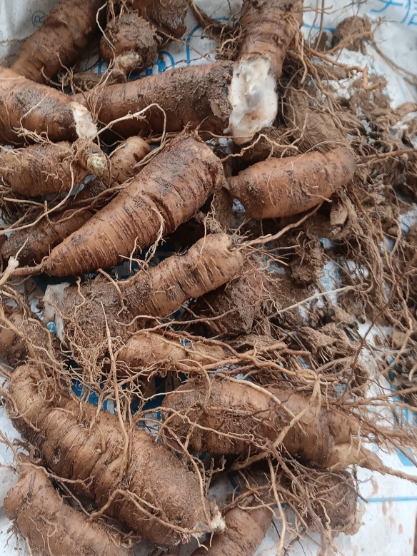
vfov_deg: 49.9
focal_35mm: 37
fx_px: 594
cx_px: 144
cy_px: 227
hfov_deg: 38.3
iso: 382
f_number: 1.8
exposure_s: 1/33.3
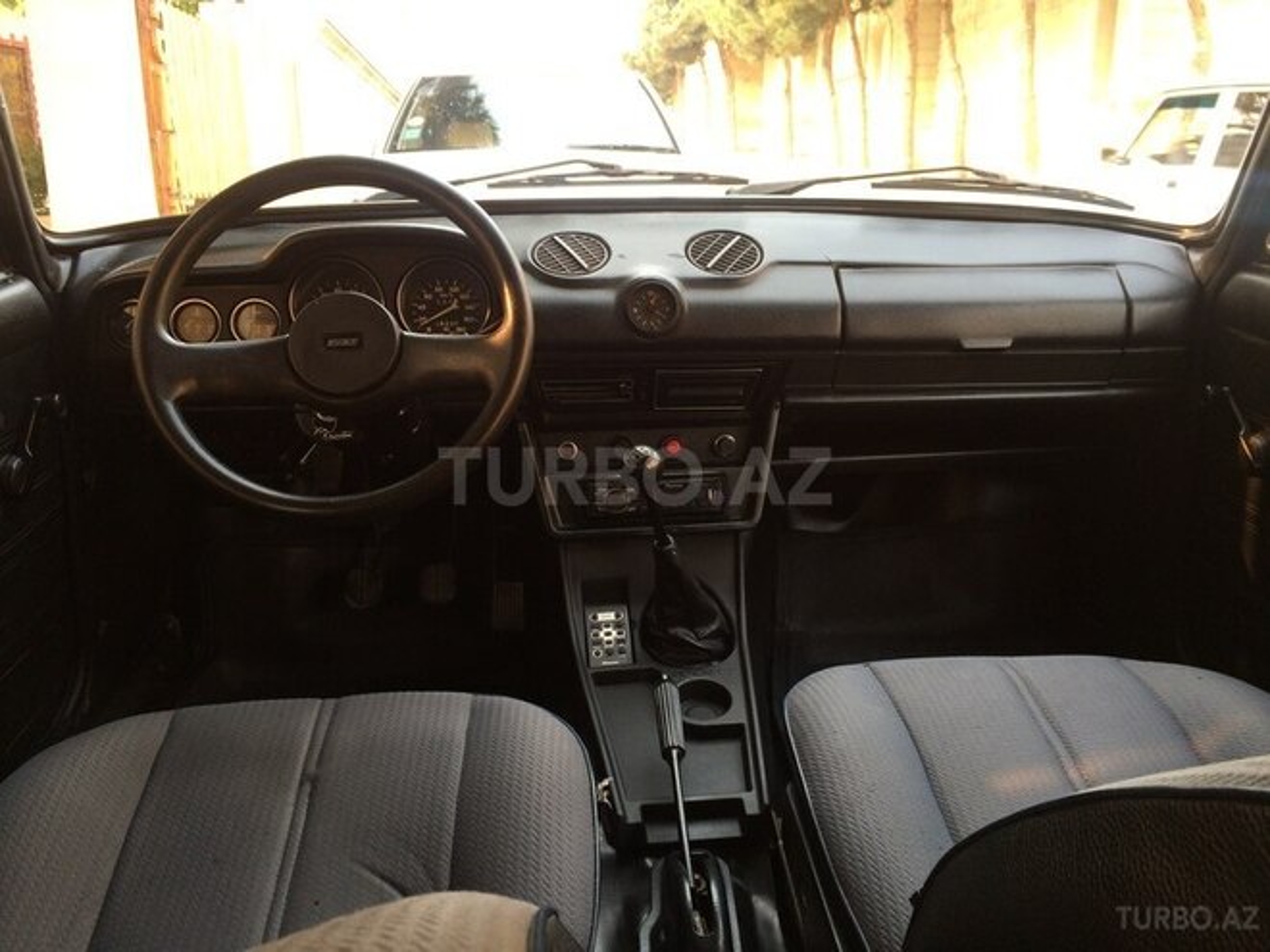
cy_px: 476
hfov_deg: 61.7
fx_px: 1064
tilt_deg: -14.6
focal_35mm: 29
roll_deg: +0.0
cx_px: 635
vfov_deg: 48.2
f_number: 2.2
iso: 40
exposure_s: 1/50
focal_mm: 4.15
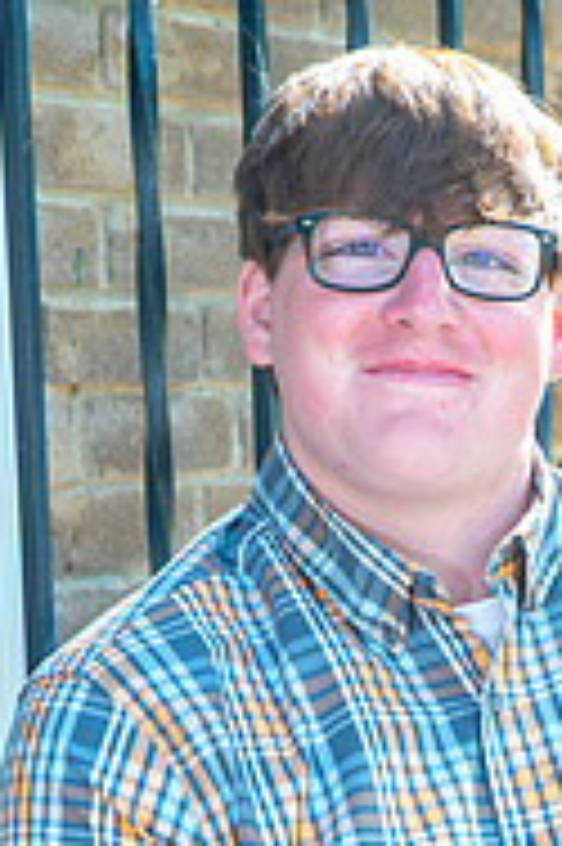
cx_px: 535
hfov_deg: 8.6
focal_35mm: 158
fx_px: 3706
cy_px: 976
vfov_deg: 12.7
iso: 320
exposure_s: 1/80
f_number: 7.1
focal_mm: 66
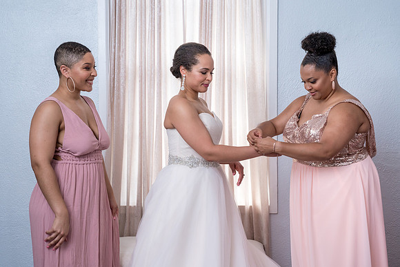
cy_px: 127
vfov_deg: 24.2
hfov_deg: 35.7
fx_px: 622
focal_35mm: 56
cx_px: 193
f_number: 6.3
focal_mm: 52
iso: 1250
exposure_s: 1/160
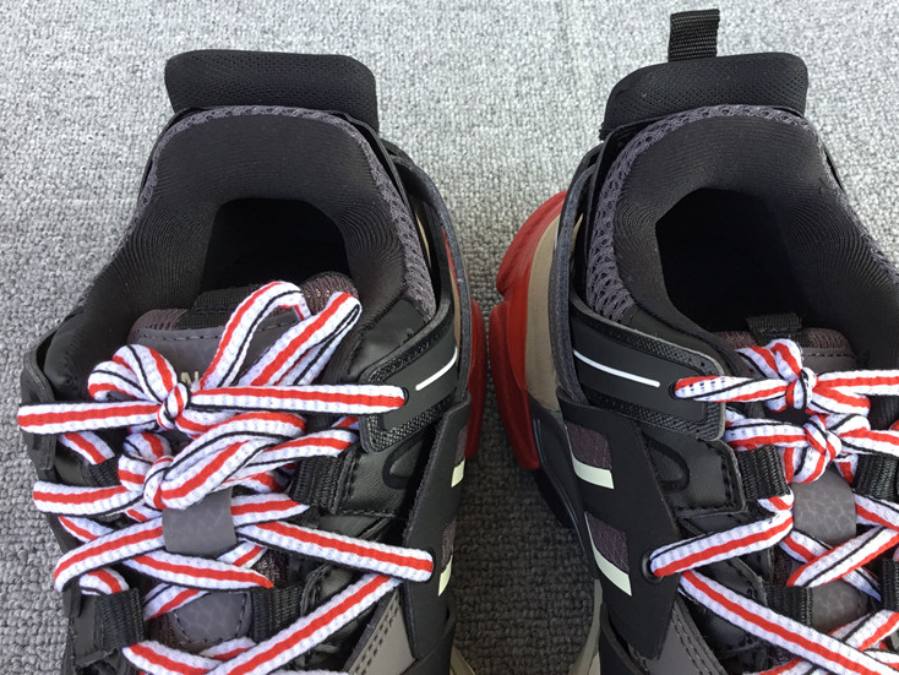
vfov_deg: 37.7
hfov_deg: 48.7
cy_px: 304
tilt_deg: -53.9
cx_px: 528
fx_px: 987
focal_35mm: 38
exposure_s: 1/100
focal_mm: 3.3
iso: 40
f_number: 2.4
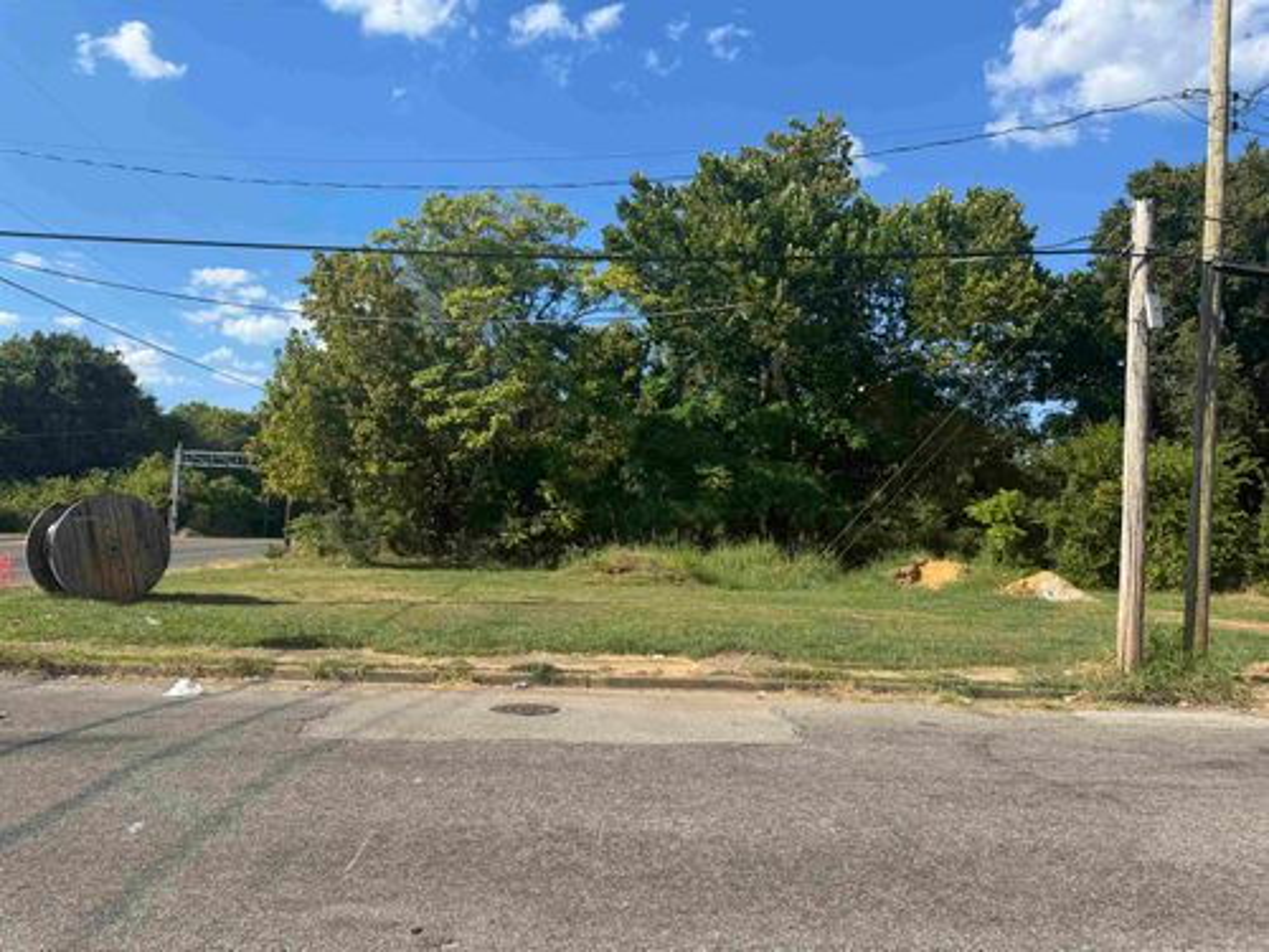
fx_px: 880
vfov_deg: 56.8
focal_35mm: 24
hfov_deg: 71.6
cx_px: 634
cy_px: 476
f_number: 1.78
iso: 80
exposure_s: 1/3096
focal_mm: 6.76
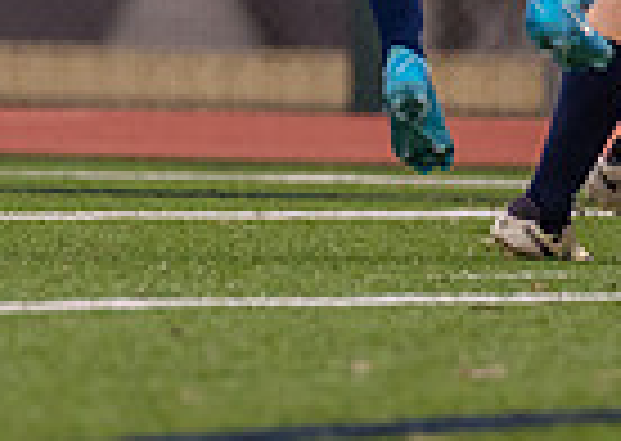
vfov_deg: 0.9
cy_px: -134
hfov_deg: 1.3
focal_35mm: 1562
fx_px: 27495
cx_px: 857
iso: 800
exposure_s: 1/1250
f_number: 4.5
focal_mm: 280
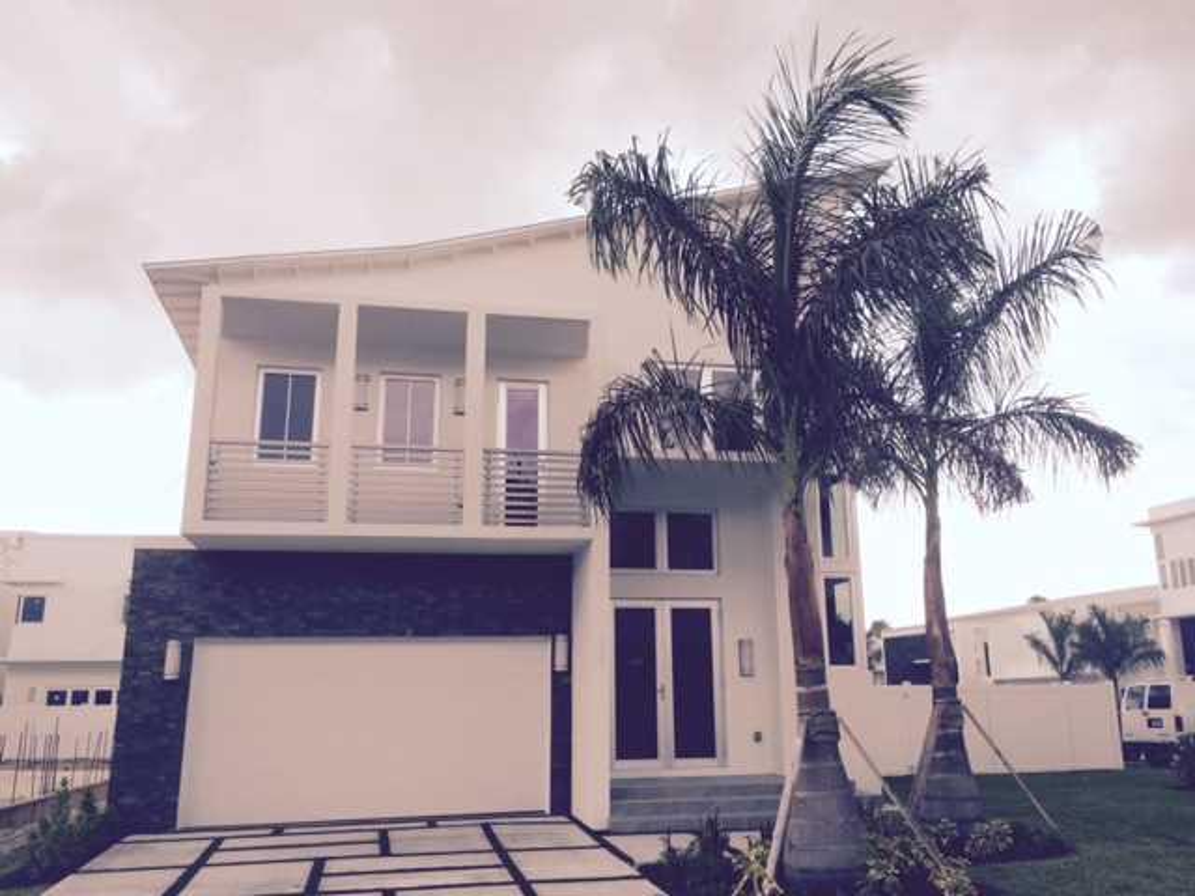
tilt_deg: +13.3
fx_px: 1001
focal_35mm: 29
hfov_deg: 61.7
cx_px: 598
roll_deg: +2.1
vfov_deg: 48.2
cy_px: 448
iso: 32
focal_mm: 4.15
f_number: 2.2
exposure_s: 1/912
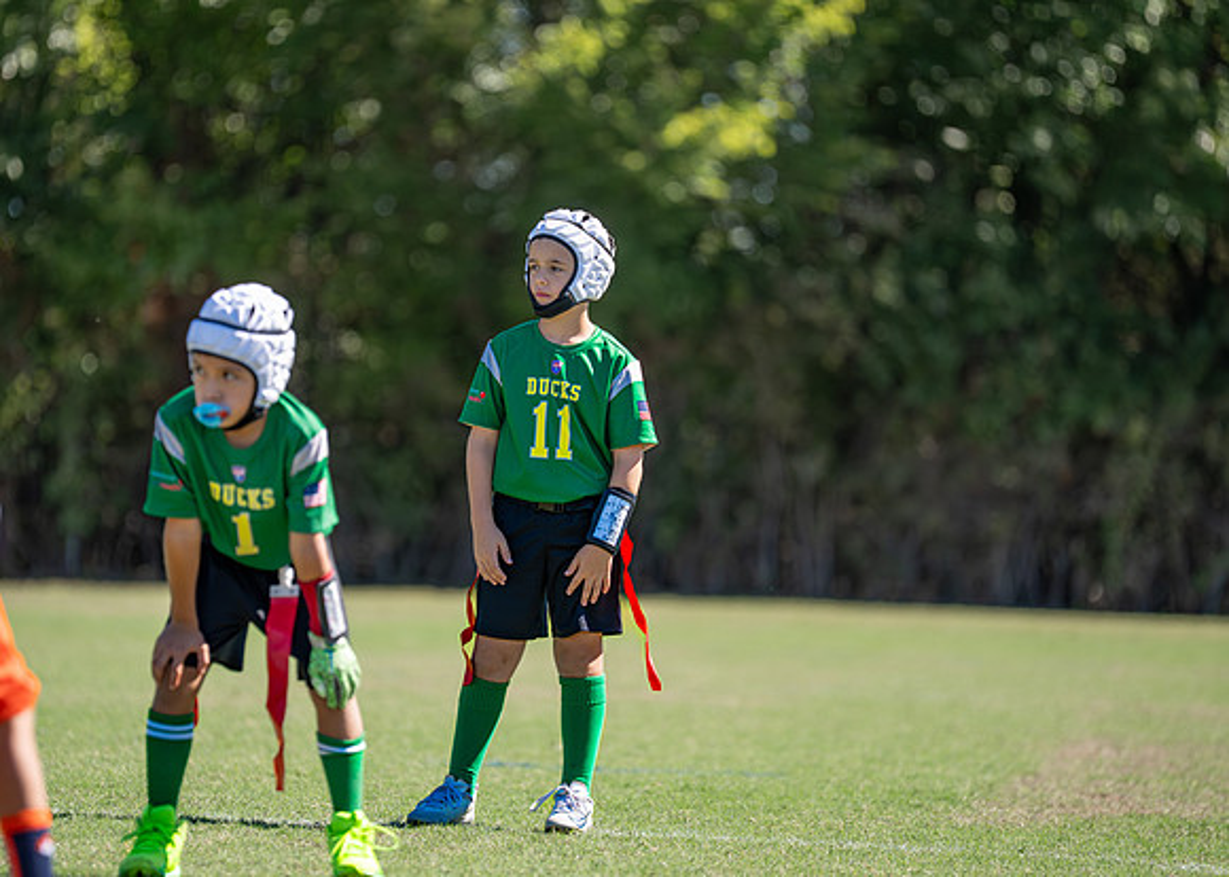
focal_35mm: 211
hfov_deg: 9.5
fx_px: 7365
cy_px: 444
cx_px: 526
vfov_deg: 6.8
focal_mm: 188
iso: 200
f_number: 2.8
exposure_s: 1/2000
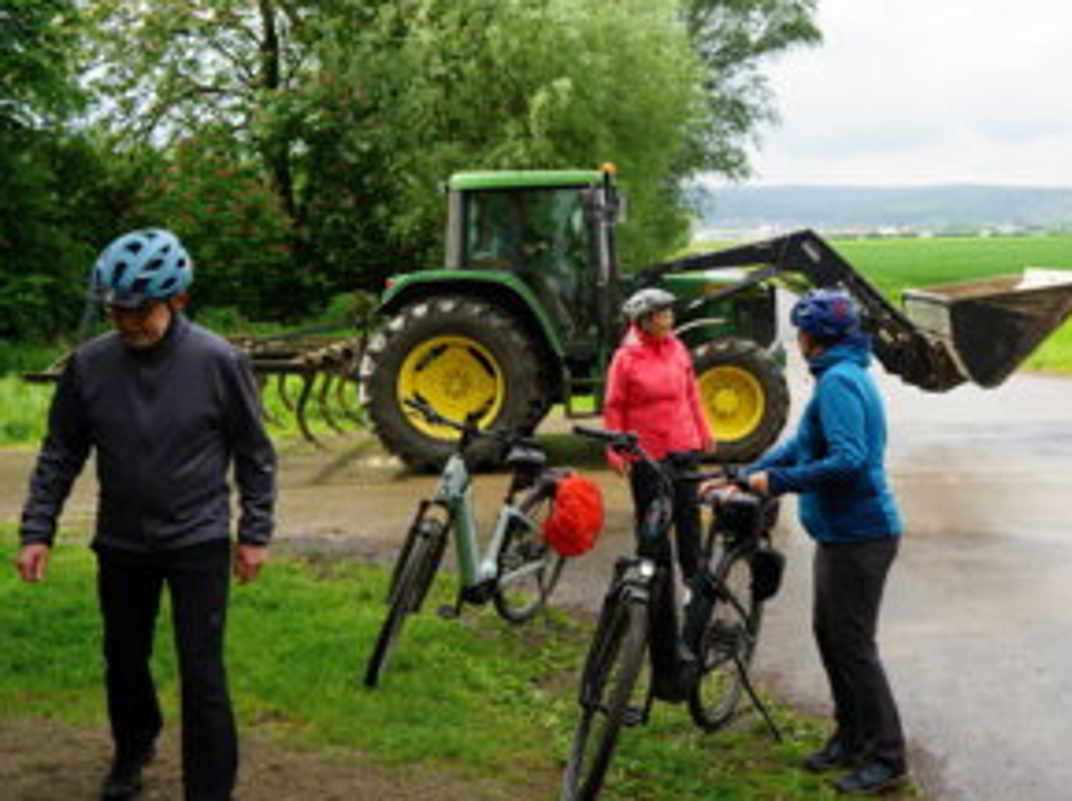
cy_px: 332
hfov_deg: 46.2
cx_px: 705
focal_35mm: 40
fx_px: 1237
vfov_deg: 35.8
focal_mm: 30
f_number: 6.3
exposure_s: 1/200
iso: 100
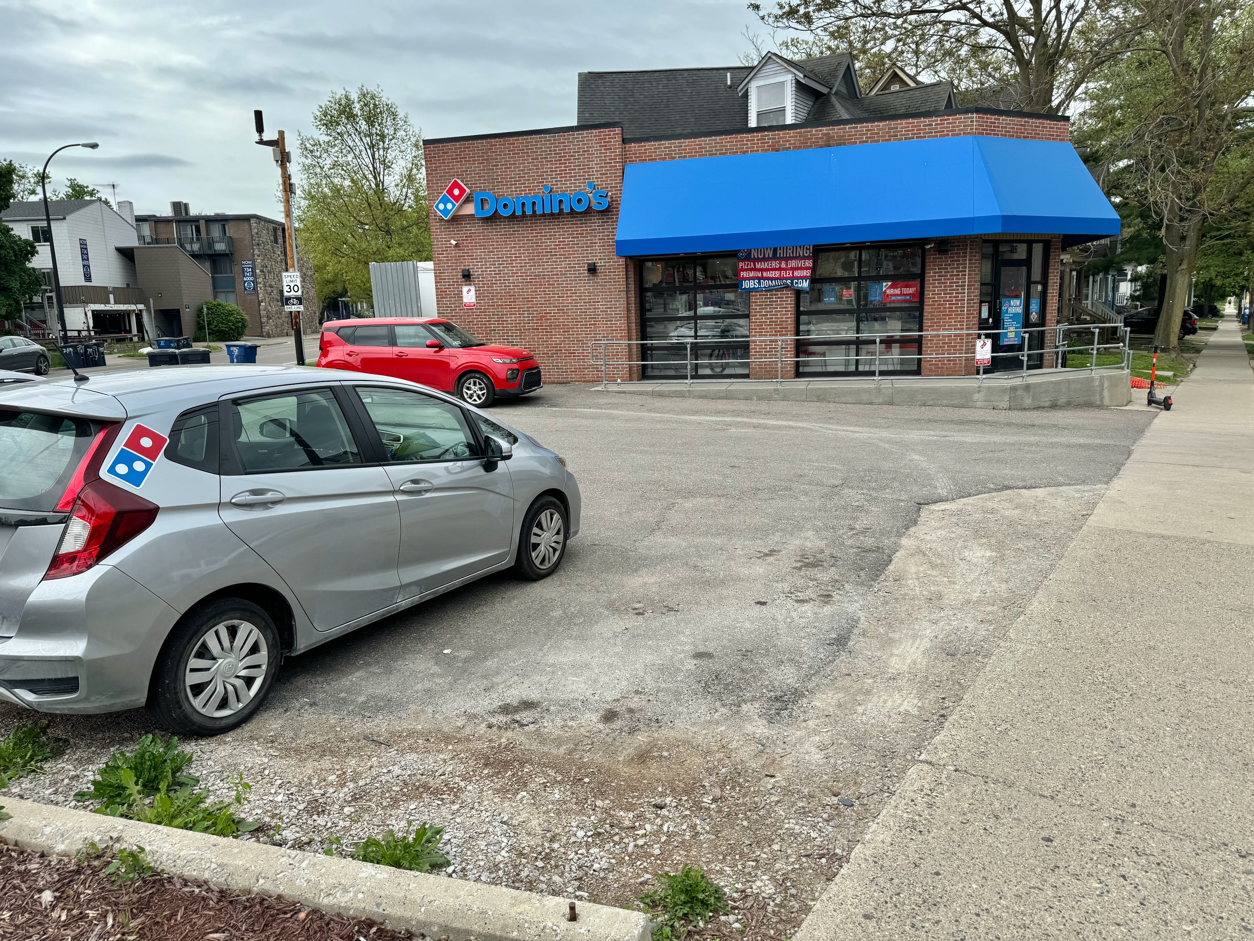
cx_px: 627
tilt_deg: -10.2
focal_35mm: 24
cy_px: 470
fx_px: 869
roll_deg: +2.9
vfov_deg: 56.8
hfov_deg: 71.6
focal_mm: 6.76
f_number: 1.78
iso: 80
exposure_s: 1/1456
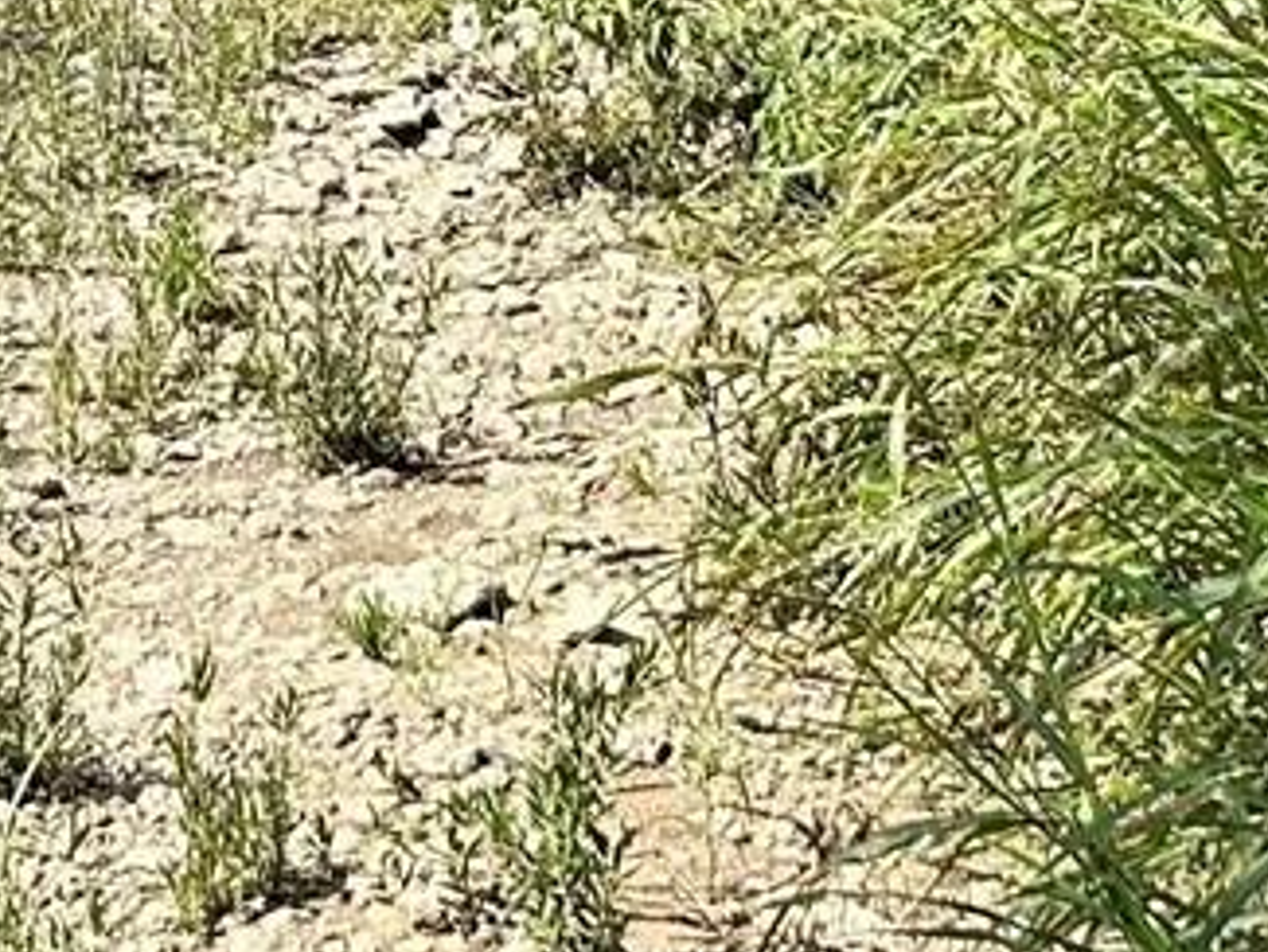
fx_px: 6010
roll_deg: -0.7
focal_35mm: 164
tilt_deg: -11.7
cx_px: 796
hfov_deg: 12.0
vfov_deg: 9.0
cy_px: 0
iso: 50
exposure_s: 1/2457
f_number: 1.5
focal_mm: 5.7
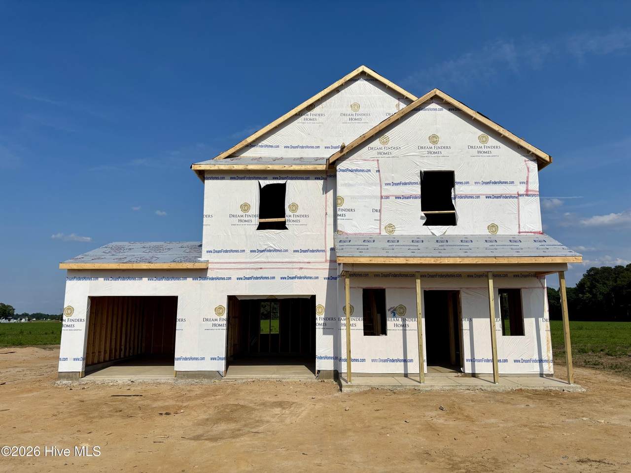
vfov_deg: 53.1
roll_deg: -0.4
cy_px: 236
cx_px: 316
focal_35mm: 26
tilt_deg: +9.2
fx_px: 474
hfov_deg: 67.3
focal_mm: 5.96
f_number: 1.6
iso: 50
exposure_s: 1/10989
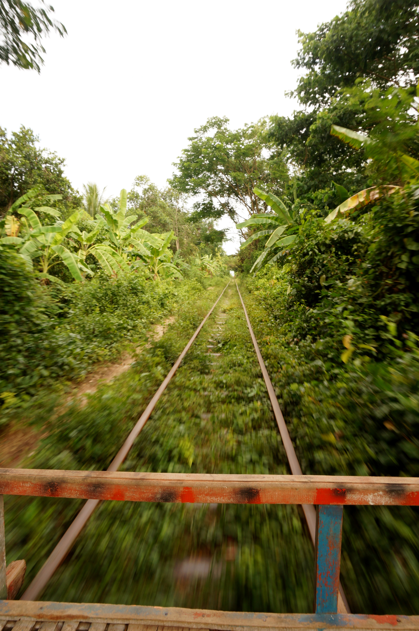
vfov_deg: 73.8
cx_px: 210
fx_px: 420
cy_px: 316
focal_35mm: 24
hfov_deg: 53.0
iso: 200
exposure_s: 1/80
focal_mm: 16
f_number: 8
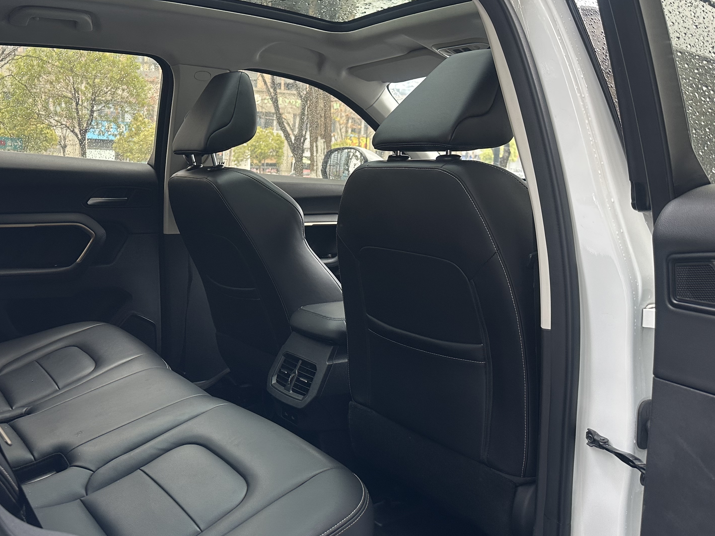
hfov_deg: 53.2
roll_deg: -1.9
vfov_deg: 41.8
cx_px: 254
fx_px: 702
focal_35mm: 34
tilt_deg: -6.8
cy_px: 245
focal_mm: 6.86
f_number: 1.78
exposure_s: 1/121
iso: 160
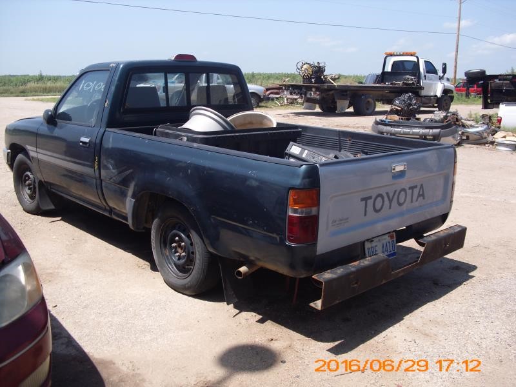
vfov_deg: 39.7
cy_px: 194
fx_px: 537
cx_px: 258
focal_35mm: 36
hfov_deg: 51.4
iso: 80
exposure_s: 1/125
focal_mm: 6.3
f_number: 7.8
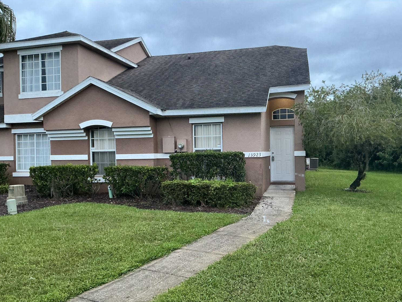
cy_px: 160
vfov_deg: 45.4
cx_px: 212
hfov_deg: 58.3
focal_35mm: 31
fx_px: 360
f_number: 1.8
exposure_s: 1/60
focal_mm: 3
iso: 125
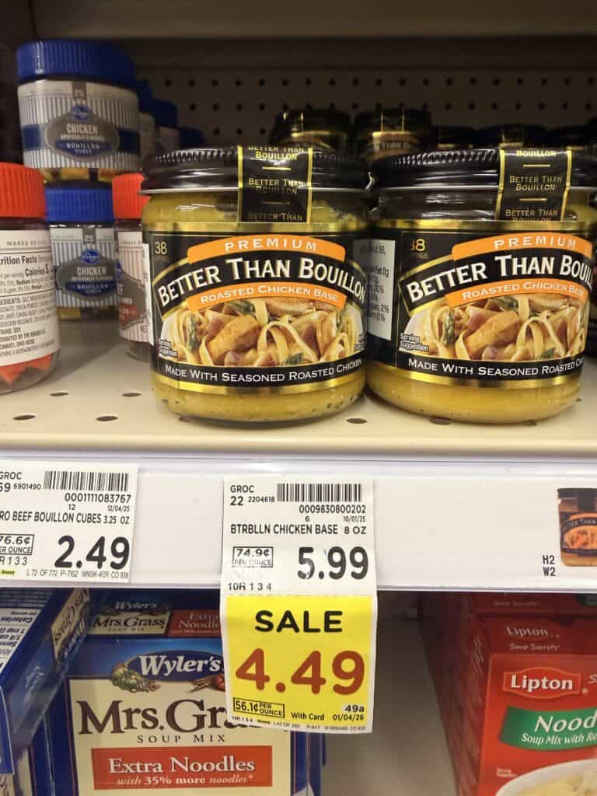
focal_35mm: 24
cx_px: 298
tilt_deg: -13.0
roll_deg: +0.6
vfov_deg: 71.6
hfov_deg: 56.8
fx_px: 552
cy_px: 398
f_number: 2.2
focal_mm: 2.22
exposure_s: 1/62
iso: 250
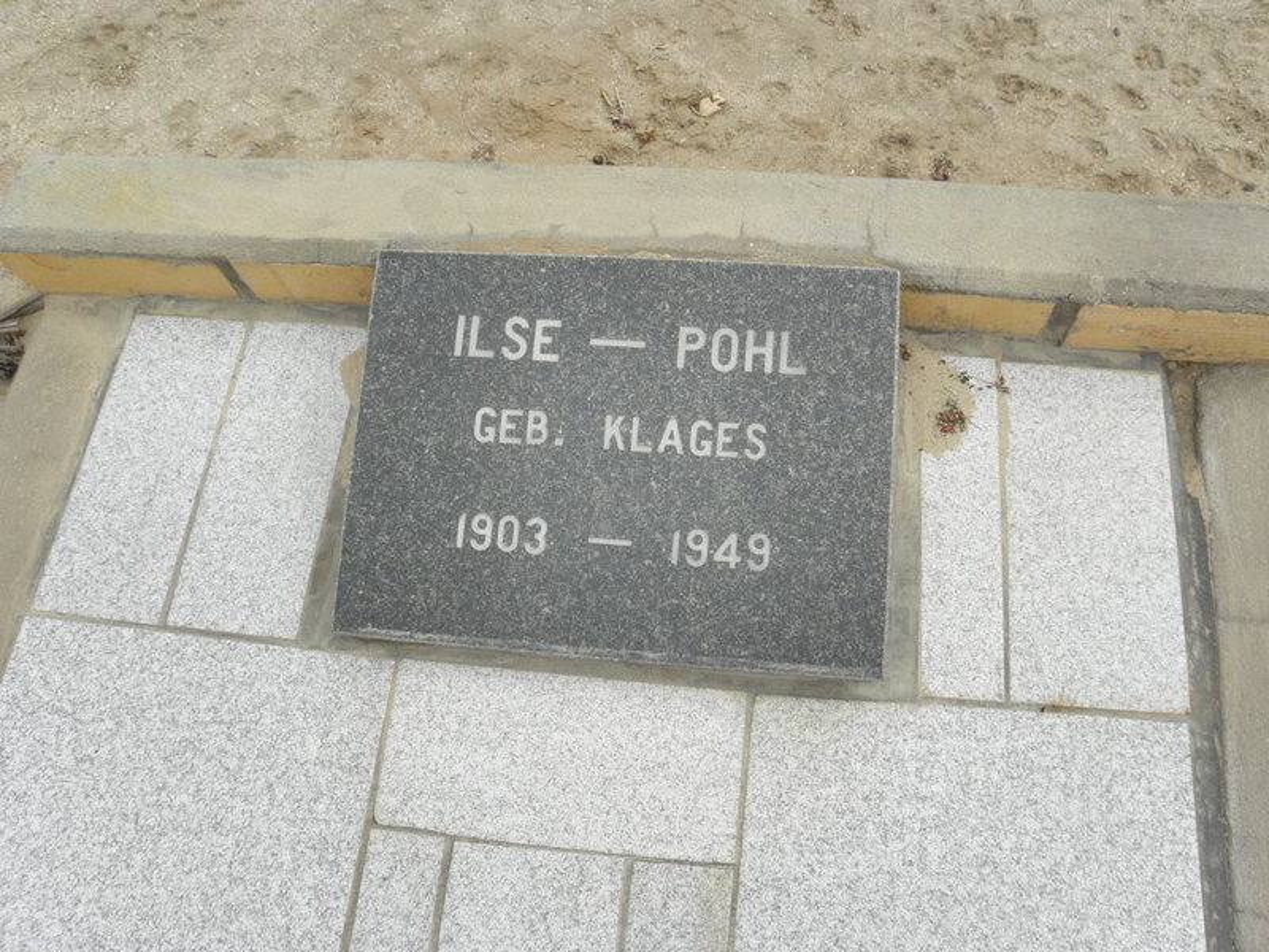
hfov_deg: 65.3
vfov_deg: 51.4
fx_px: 990
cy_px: 476
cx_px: 634
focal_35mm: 27
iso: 200
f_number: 6.3
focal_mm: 4.83
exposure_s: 1/640
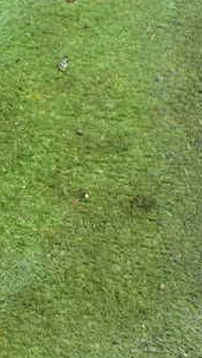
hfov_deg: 17.3
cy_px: 216
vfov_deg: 32.2
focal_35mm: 65
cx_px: -67
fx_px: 619
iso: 1000
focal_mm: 5.4
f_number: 2.3
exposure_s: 1/30
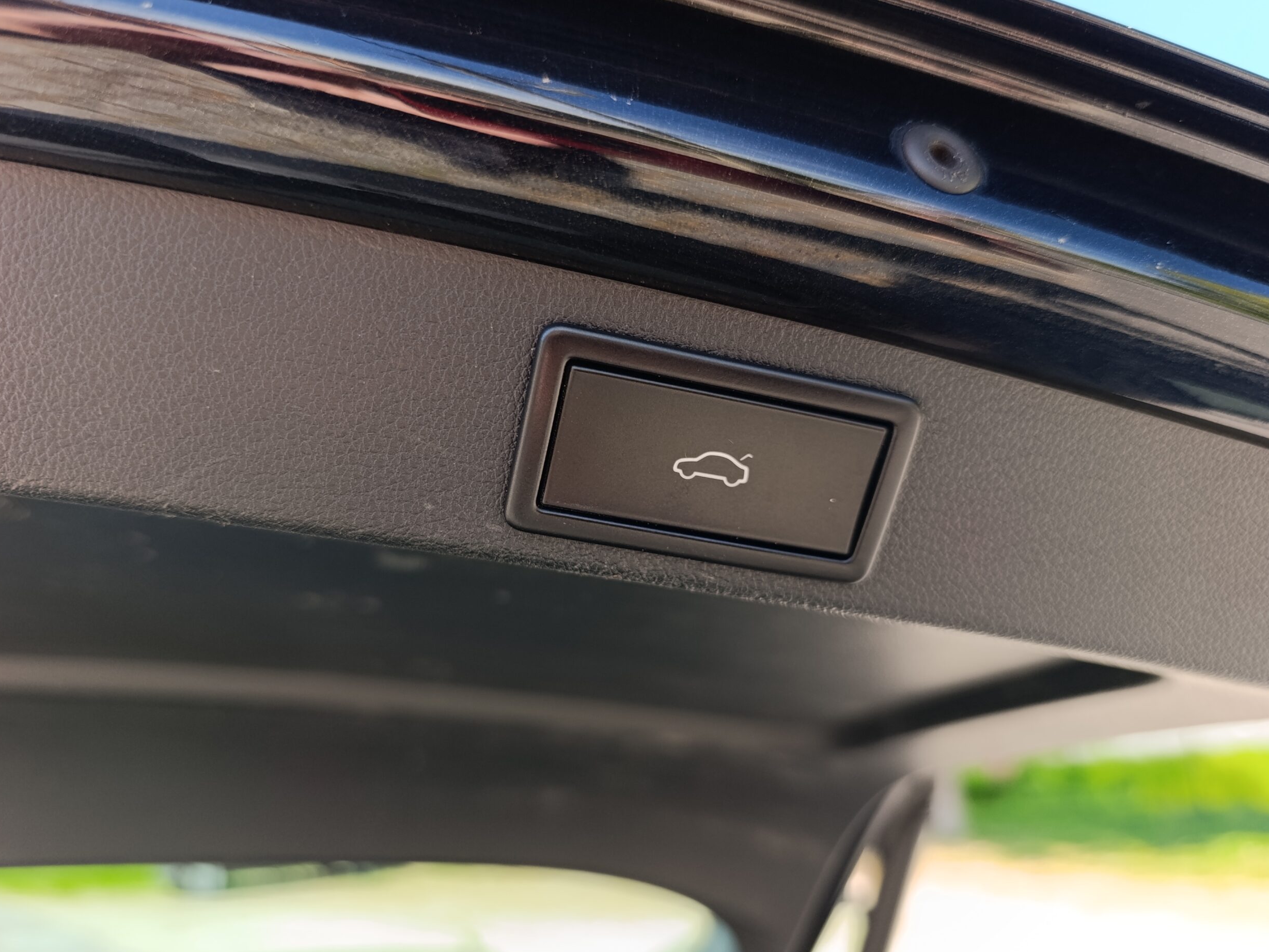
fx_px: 880
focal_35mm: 24
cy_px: 489
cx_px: 630
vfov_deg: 56.8
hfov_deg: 71.6
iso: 80
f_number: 1.6
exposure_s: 1/100
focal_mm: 6.14
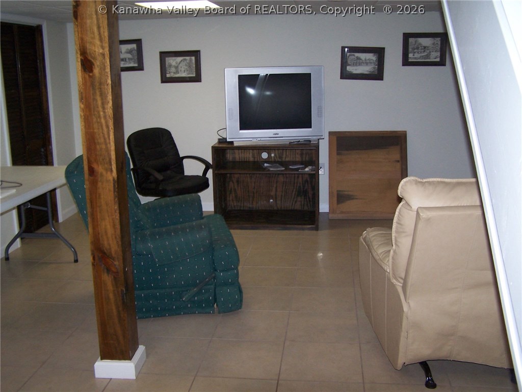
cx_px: 261
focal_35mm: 38
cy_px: 196
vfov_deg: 37.7
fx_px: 573
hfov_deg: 49.0
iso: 140
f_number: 2.8
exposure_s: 1/60
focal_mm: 6.3
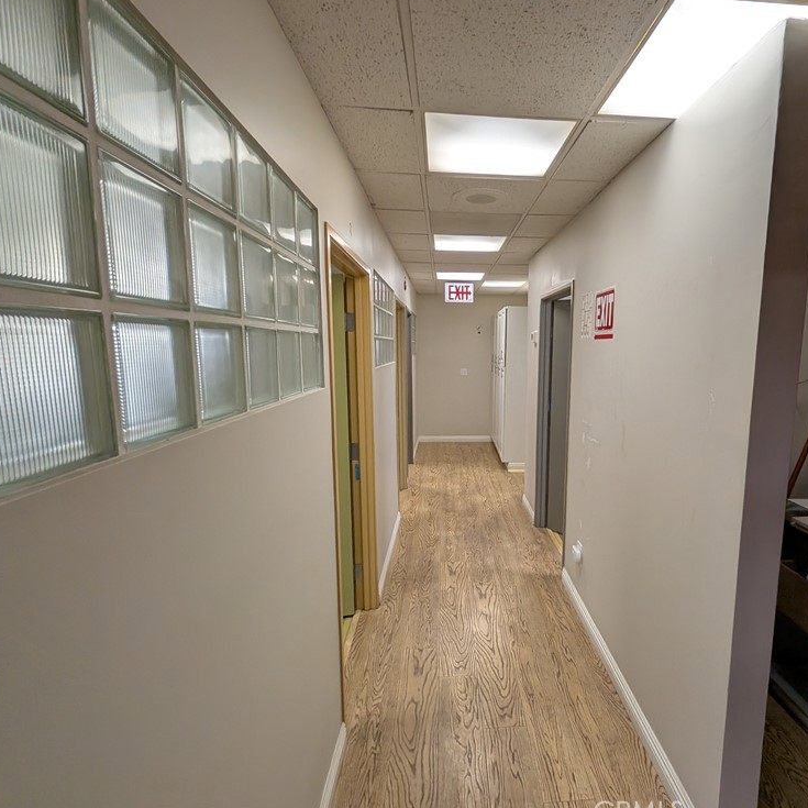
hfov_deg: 86.5
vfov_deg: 87.4
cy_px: 405
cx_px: 478
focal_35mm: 16
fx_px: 423
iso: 108
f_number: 2.2
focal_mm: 1.54
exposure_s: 1/85.5
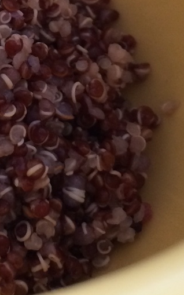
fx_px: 819
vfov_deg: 19.5
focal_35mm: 102
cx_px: -3
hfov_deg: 12.7
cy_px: -31
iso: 64
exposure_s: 1/30
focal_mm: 4.12
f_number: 2.2
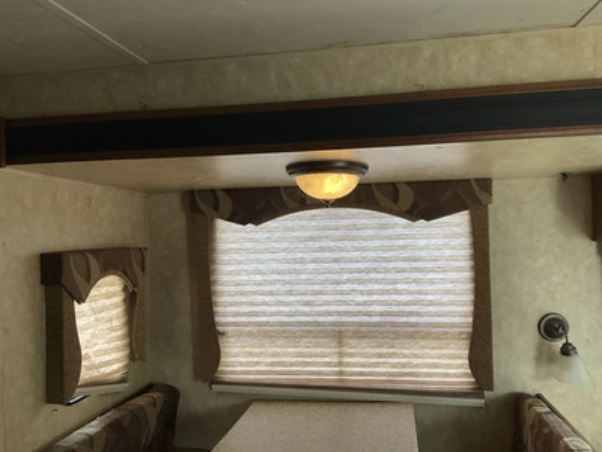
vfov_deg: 48.2
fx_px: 504
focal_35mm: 29
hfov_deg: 61.7
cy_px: 226
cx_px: 301
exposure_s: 1/61
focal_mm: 3
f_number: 1.8
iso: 64
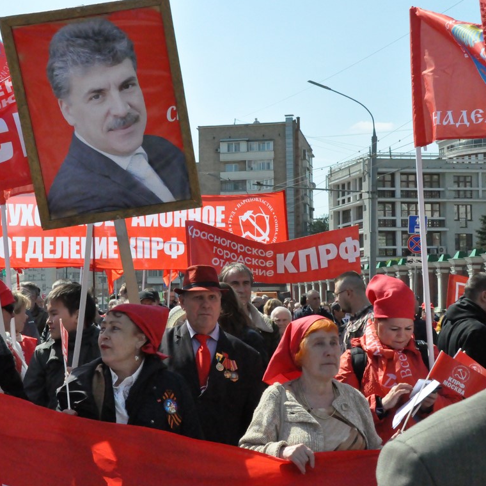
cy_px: 241
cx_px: 215
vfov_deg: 27.7
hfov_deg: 27.7
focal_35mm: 62
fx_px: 985
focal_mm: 32
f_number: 14
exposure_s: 1/4000
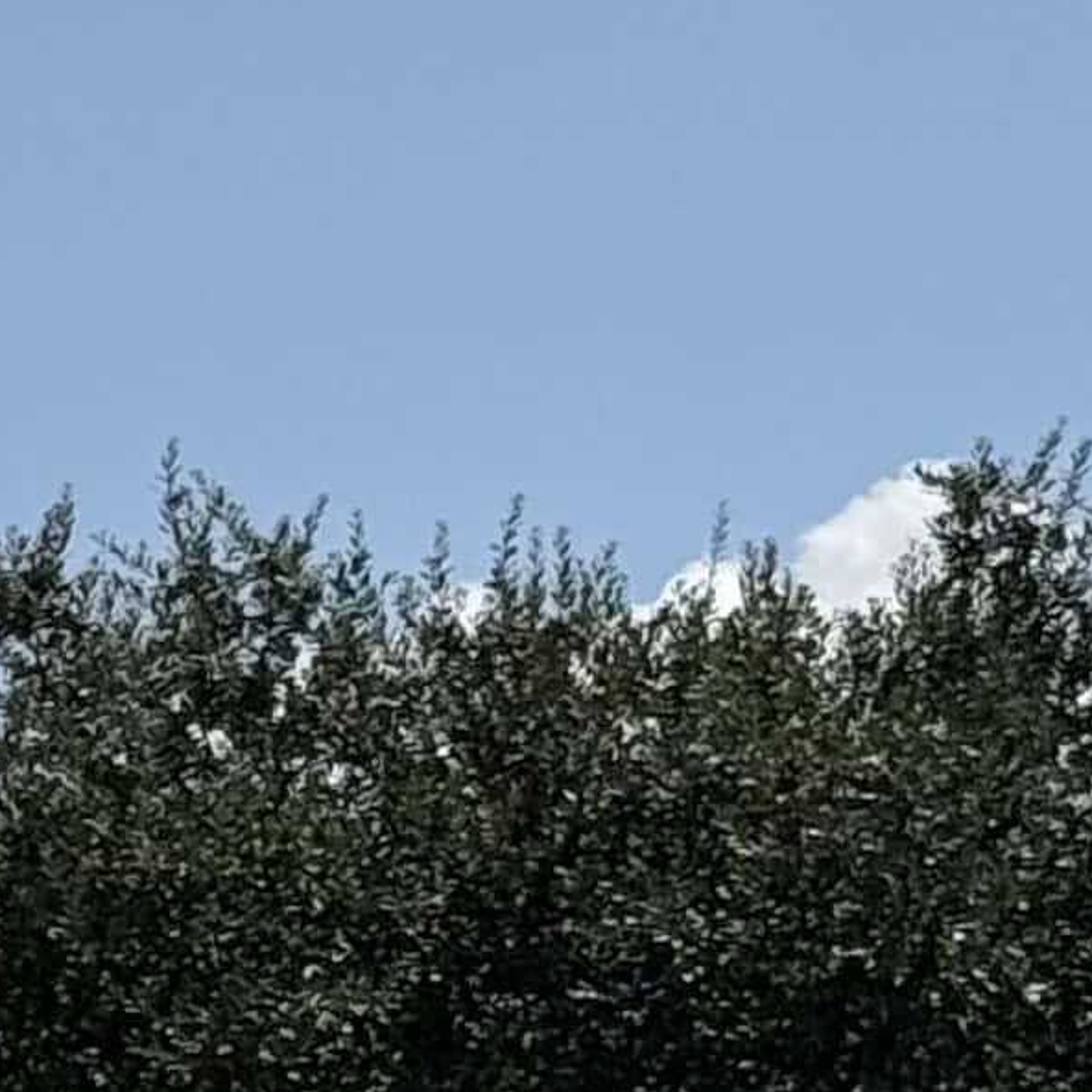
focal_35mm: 289
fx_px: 10315
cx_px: -2590
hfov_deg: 5.5
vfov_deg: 6.0
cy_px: 1335
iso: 64
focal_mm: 6.8
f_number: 1.8
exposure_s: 1/9901
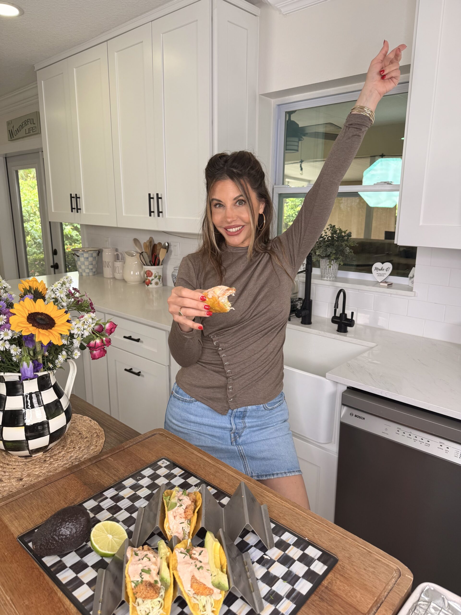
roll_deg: -0.5
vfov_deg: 71.6
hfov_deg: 56.8
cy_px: 308
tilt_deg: -13.4
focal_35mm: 24
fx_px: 426
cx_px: 230
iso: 80
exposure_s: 1/165
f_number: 1.78
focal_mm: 6.76
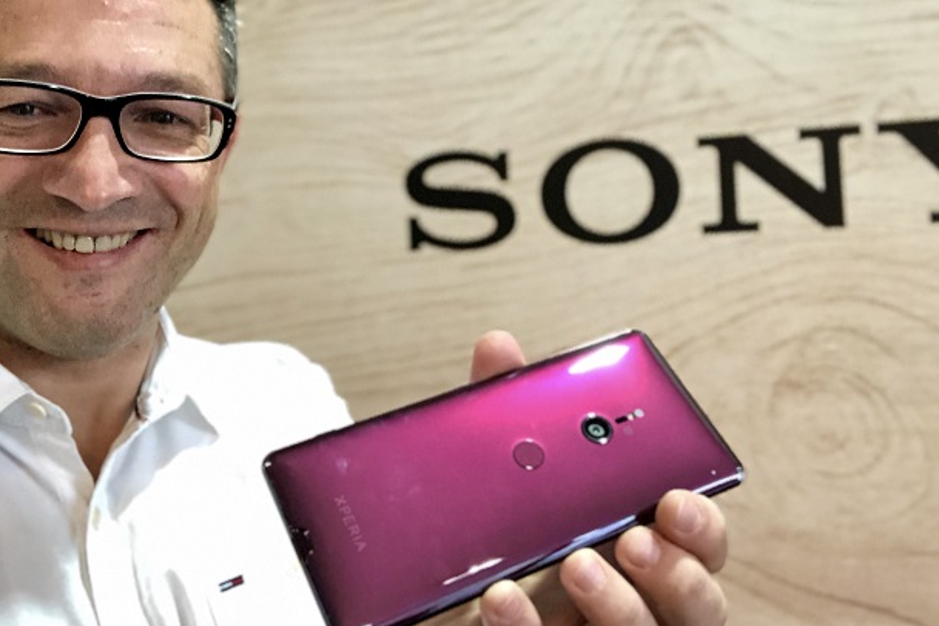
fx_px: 1069
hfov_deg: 47.4
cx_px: 472
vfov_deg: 32.5
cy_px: 237
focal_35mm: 41
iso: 160
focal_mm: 2.87
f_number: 2.2
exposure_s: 1/17
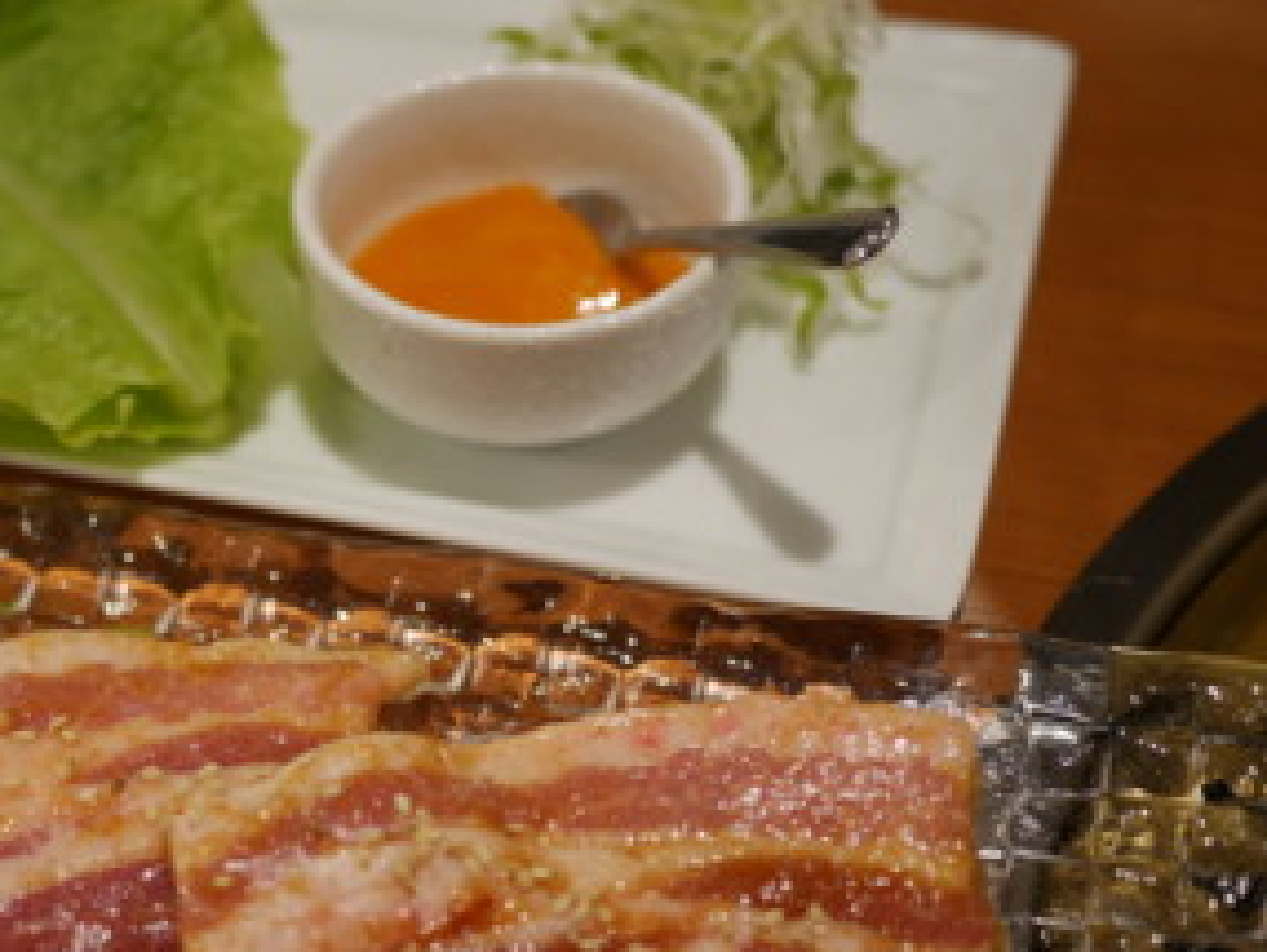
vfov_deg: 23.2
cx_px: 279
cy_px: 642
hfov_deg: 30.1
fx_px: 2308
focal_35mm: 63
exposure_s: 1/60
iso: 1000
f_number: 1.7
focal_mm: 20
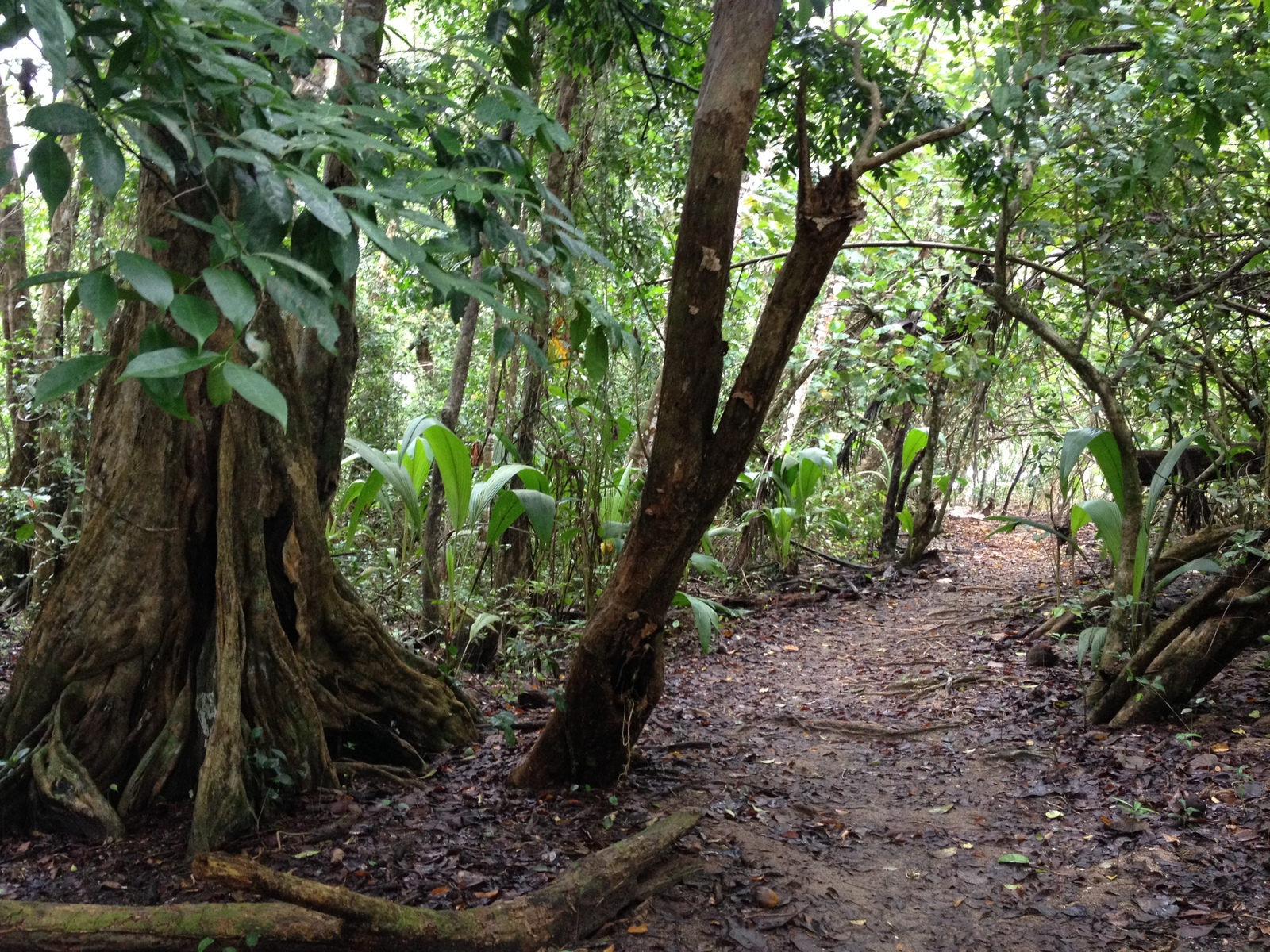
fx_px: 1284
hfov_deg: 52.6
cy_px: 476
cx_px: 635
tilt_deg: -4.0
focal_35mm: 35
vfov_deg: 40.7
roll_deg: -0.4
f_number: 2.4
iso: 160
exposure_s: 1/20
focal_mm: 4.28
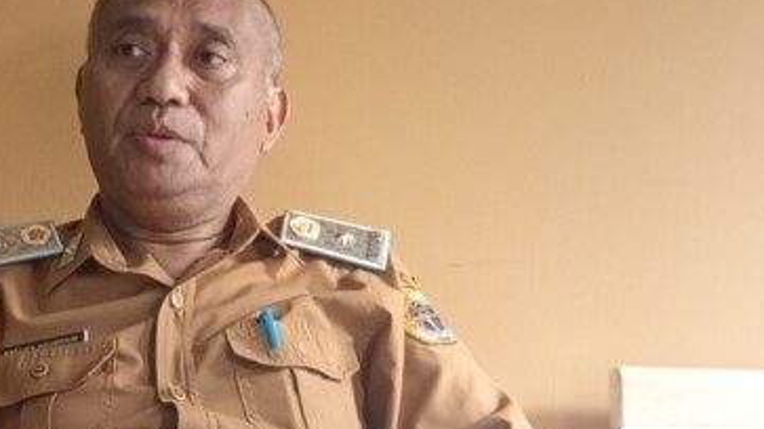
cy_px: 368
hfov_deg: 17.6
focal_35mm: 121
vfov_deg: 10.0
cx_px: 147
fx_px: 2451
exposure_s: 1/50
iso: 380
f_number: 1.7
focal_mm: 5.24
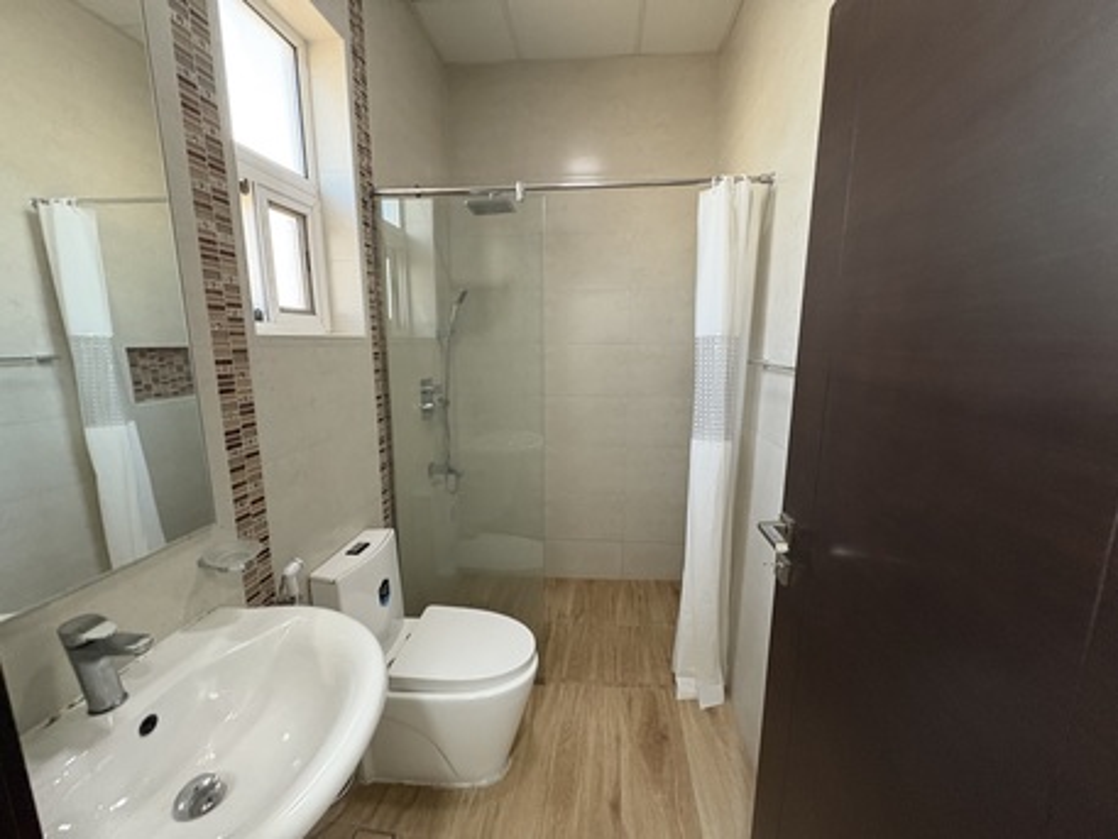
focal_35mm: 14
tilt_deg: -12.0
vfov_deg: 85.7
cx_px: 559
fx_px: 452
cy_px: 420
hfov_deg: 102.0
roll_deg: -0.7
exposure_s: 1/50
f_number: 2.2
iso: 400
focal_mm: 2.22
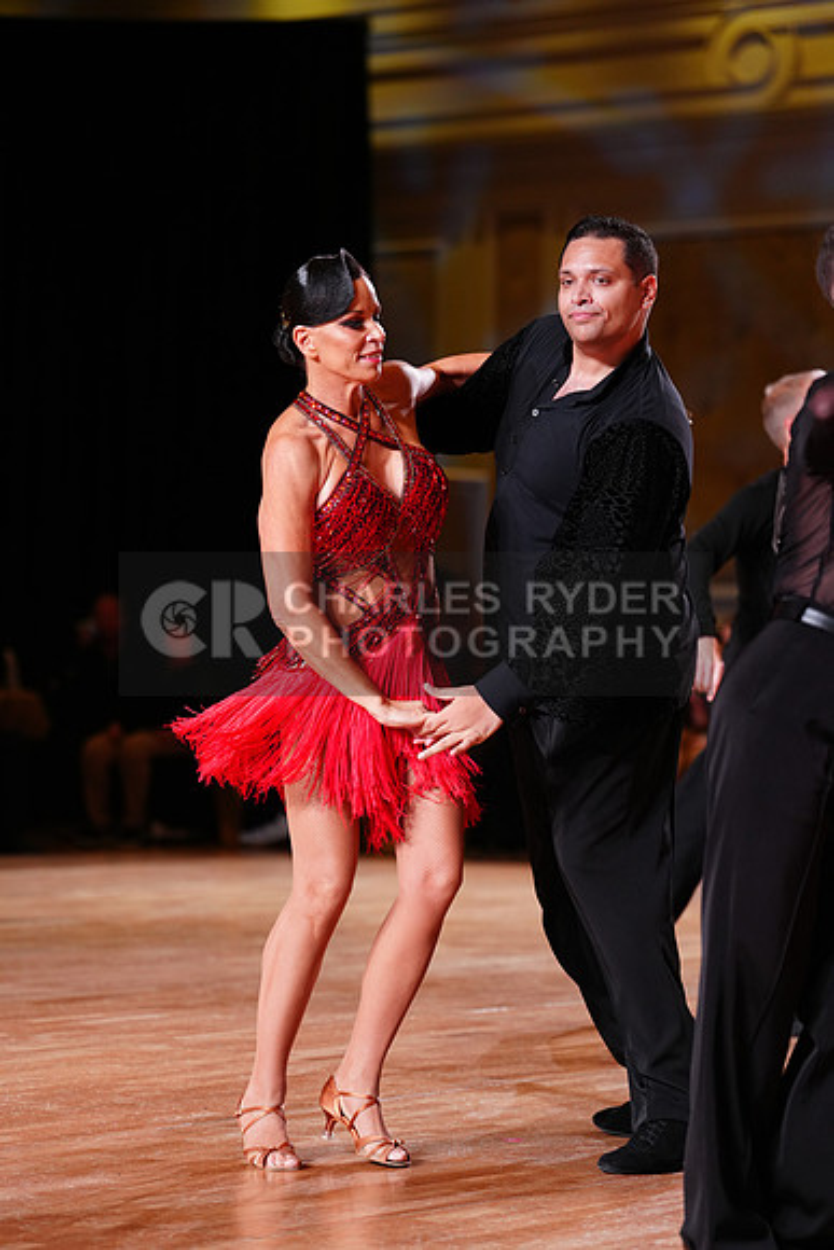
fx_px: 3924
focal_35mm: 113
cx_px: 417
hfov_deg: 12.1
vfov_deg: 18.1
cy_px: 625
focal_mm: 113
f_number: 2.8
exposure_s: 1/400
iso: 1600
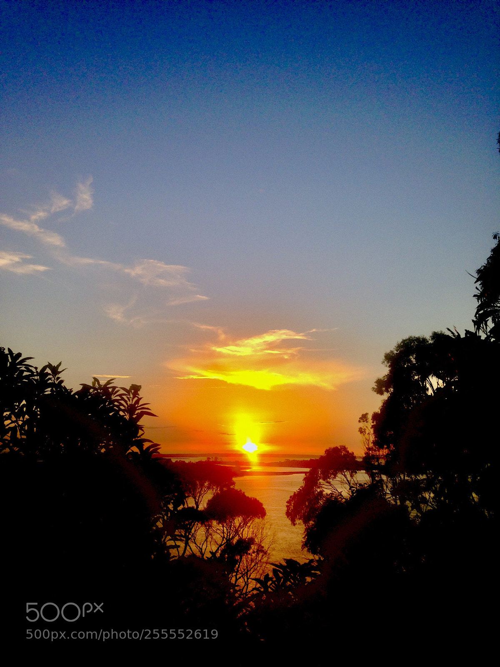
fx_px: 636
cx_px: 250
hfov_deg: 42.9
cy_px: 334
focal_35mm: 33
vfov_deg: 55.4
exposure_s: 1/570
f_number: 2.4
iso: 50
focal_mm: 4.12
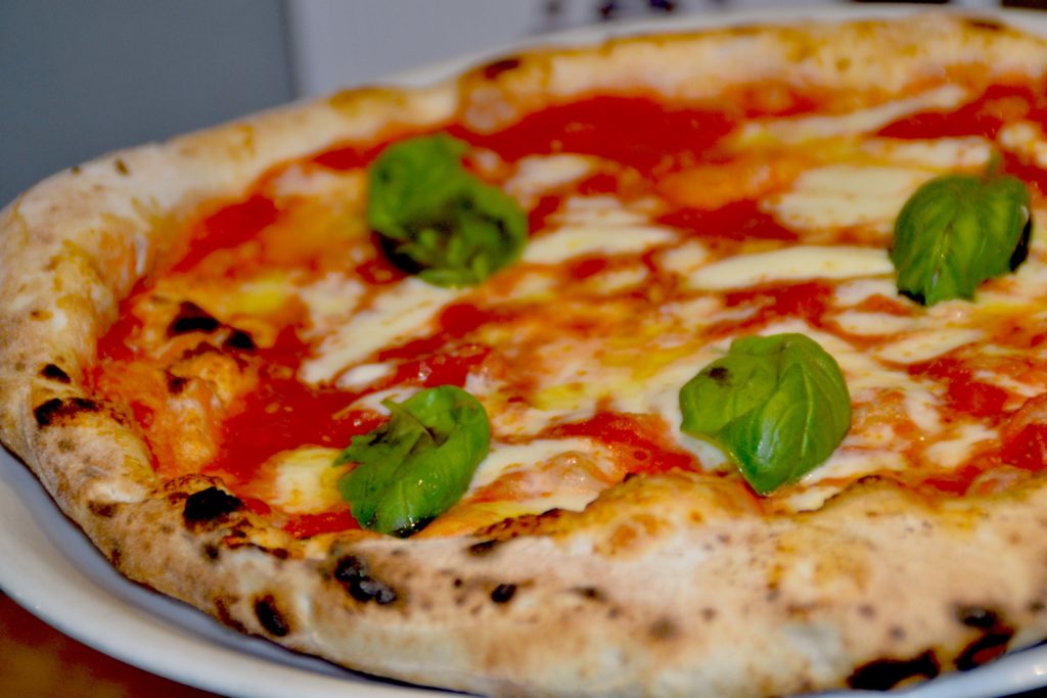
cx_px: 524
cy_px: 349
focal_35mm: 150
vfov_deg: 9.2
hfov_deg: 13.7
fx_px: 4363
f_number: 5.6
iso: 800
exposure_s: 1/60
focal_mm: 100
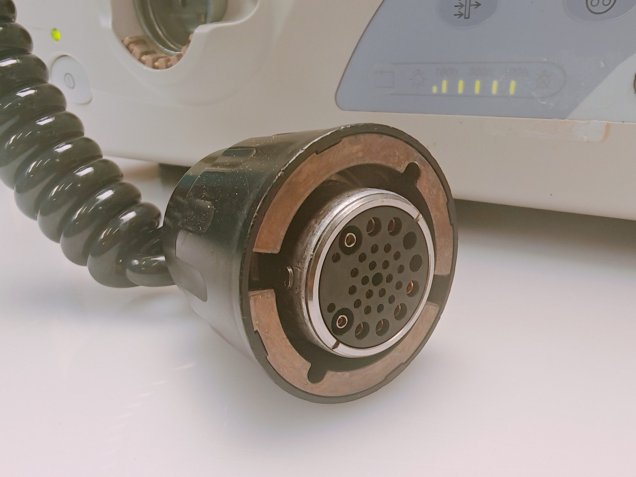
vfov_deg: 51.4
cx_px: 318
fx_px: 496
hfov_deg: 65.3
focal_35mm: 27
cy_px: 238
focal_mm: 1.82
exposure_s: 1/33
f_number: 2
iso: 160
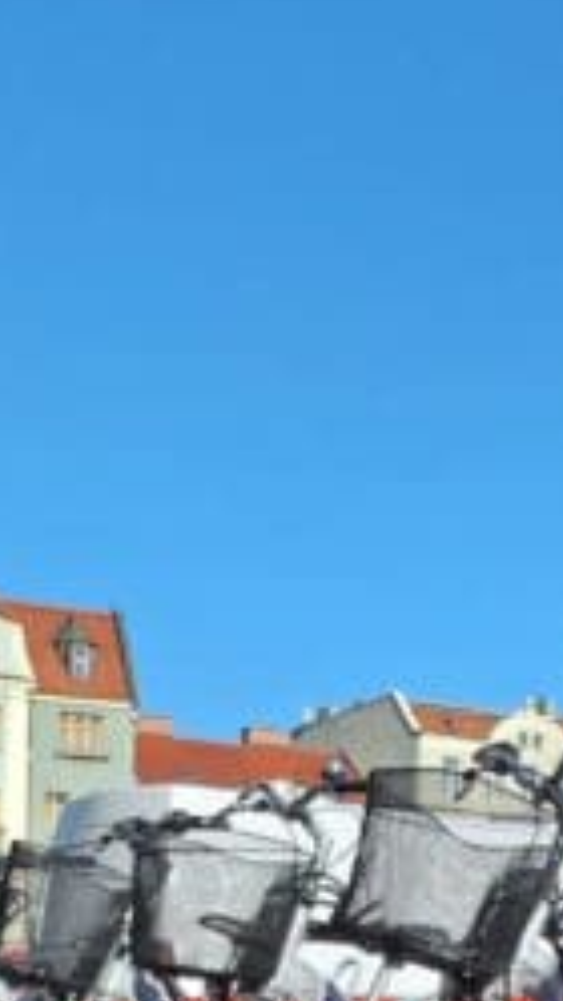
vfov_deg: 29.0
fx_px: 1858
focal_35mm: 70
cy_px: 888
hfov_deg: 14.4
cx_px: 1122
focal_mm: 5.54
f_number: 1.8
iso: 40
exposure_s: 1/2915
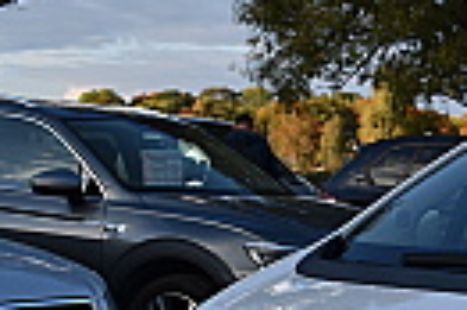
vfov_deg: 12.2
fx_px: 1425
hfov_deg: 17.2
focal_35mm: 110
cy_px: 365
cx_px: 649
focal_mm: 24
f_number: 8
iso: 200
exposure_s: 1/250
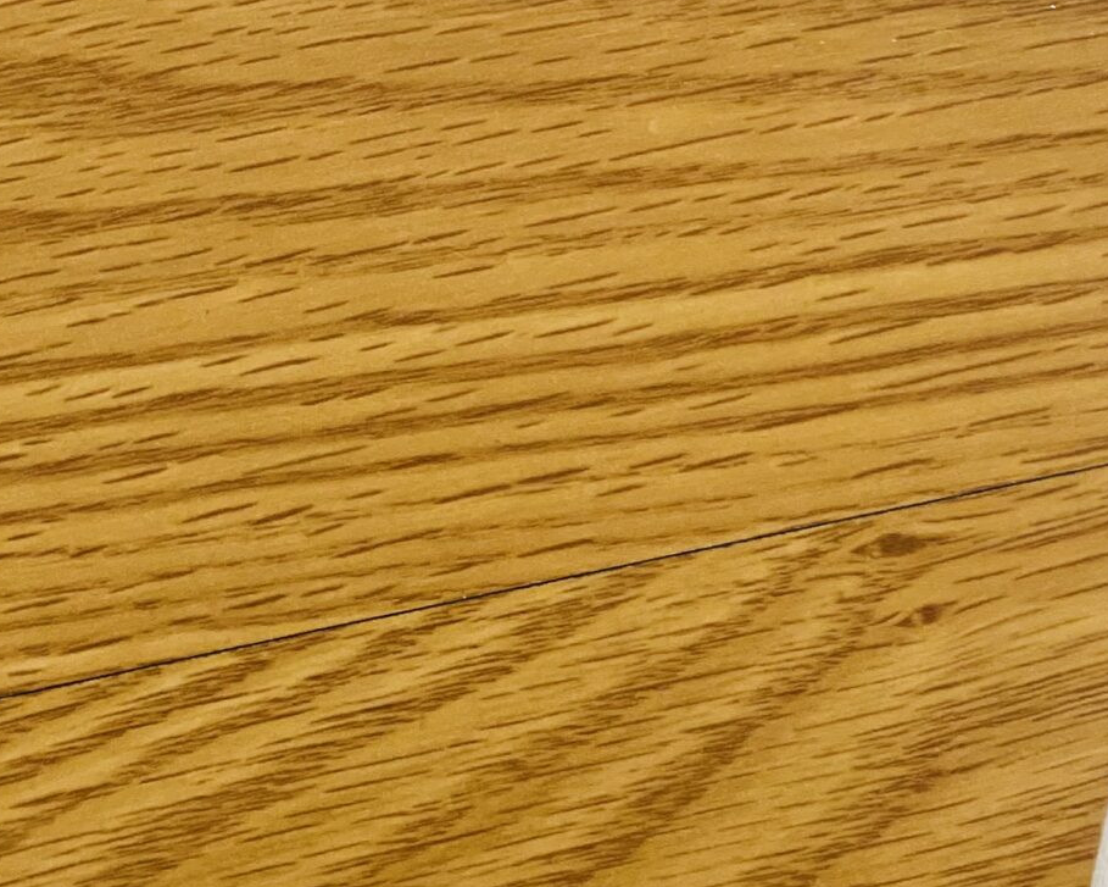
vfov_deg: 10.7
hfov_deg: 13.4
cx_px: 997
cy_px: -48
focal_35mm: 143
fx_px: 4689
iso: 125
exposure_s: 1/40
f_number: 2
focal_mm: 6
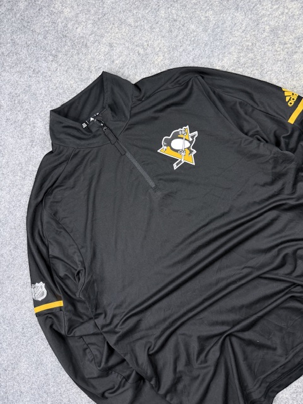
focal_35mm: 24
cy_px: 202
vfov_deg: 71.6
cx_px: 152
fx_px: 280
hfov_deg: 56.8
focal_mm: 6.76
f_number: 1.78
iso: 200
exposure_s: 1/100
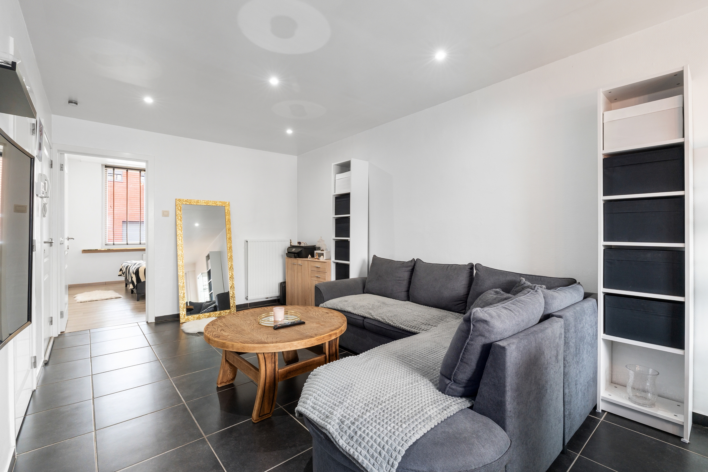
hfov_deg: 96.7
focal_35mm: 16
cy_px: 236
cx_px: 354
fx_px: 315
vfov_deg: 73.7
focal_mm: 16
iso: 250
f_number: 11
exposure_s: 1/5
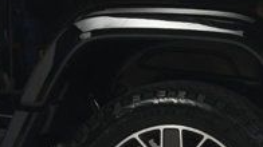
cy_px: 49
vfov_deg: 6.2
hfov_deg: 10.0
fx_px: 1373
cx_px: 549
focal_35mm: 197
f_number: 9
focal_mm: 24
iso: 100
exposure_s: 1/160
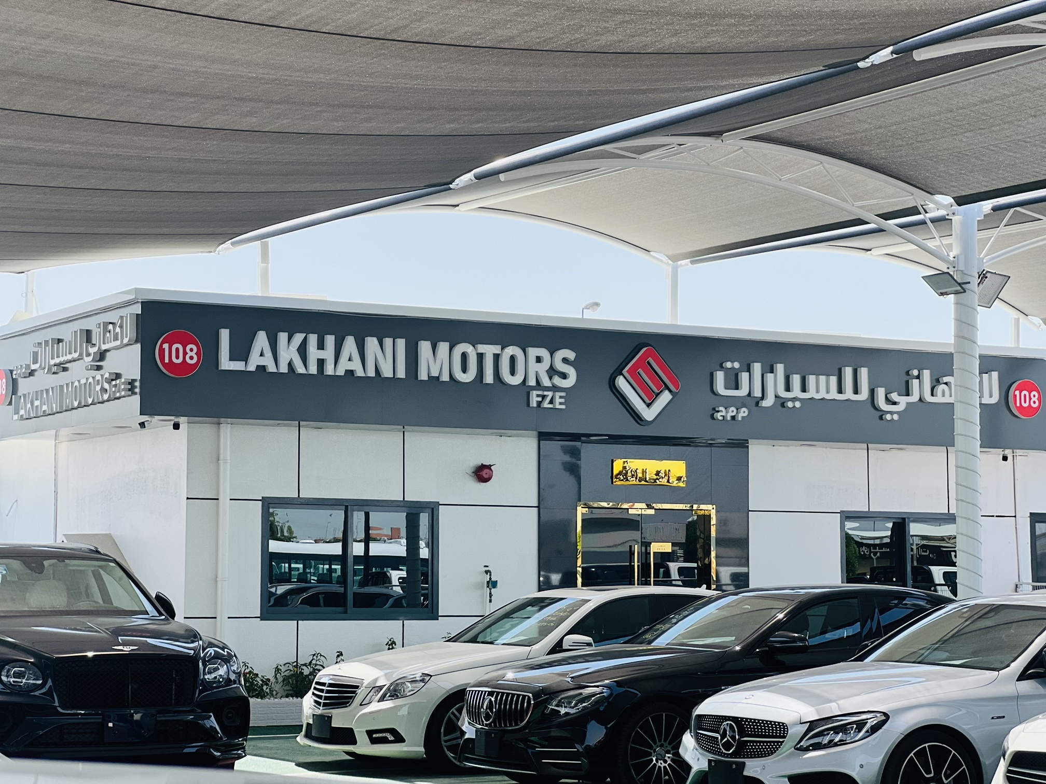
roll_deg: -0.3
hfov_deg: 25.3
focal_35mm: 77
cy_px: 392
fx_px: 2327
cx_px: 523
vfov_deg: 19.1
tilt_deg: +4.8
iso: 32
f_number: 2.8
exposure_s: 1/368
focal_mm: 9
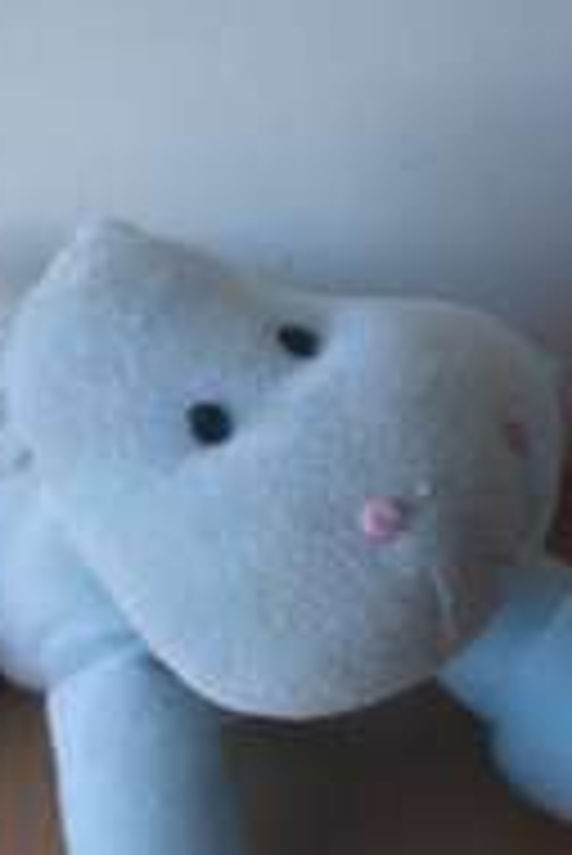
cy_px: 508
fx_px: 1927
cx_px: 158
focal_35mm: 81
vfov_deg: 25.0
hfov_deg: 16.8
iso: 78
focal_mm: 6.3
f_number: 3.1
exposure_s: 1/59.8
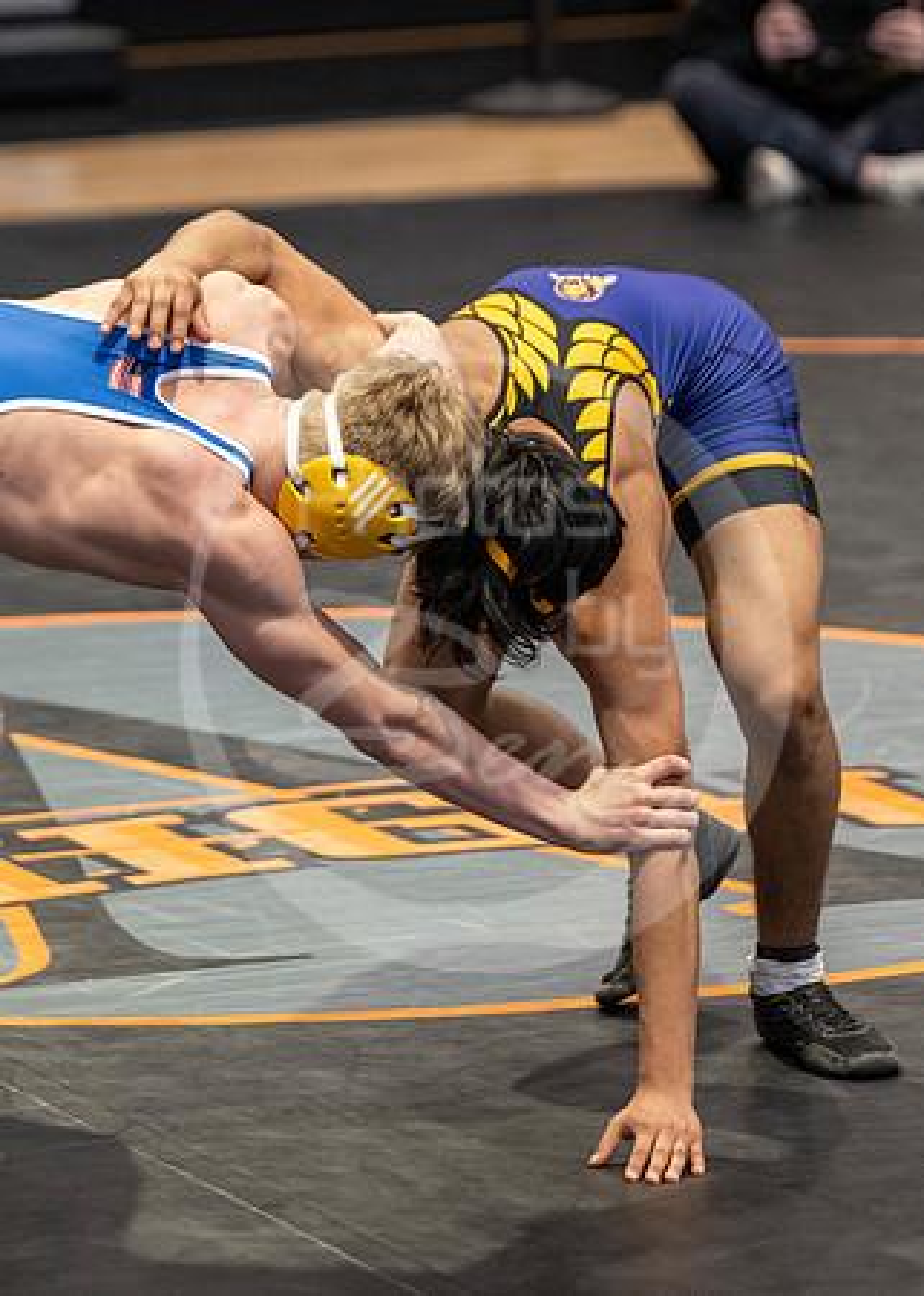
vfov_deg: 7.7
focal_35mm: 261
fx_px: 9591
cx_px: 260
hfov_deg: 5.5
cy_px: 433
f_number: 2.8
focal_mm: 125
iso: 3200
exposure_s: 1/1000
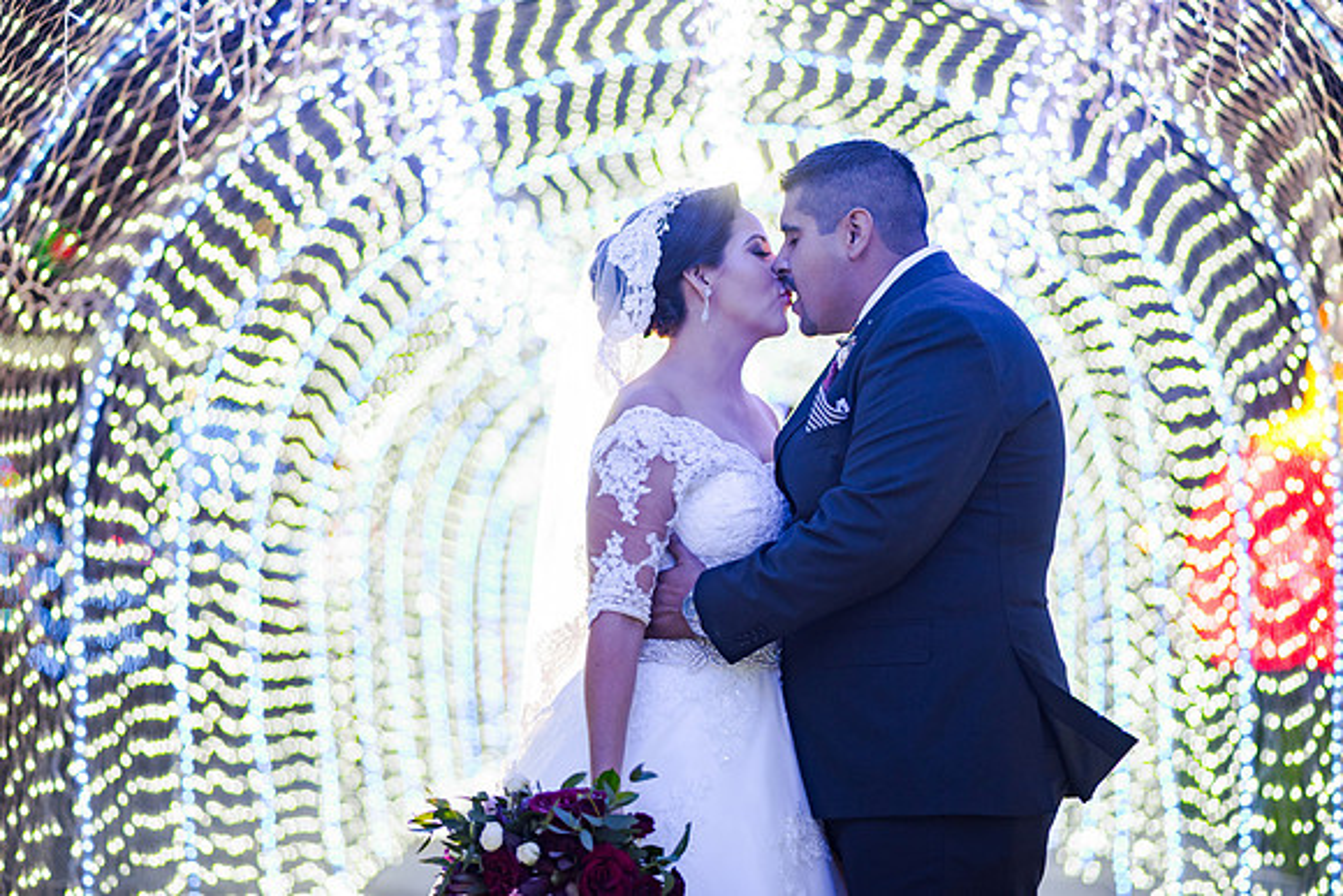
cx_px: 672
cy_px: 448
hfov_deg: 23.9
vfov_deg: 16.1
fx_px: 3172
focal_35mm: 85
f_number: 1.8
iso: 800
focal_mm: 85
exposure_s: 1/50
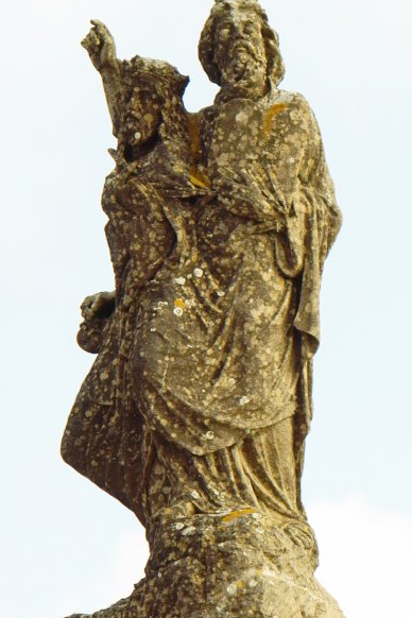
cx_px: 210
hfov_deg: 5.6
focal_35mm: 244
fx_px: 4188
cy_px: 302
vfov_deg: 8.4
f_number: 7.1
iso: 200
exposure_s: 1/160
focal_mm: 96
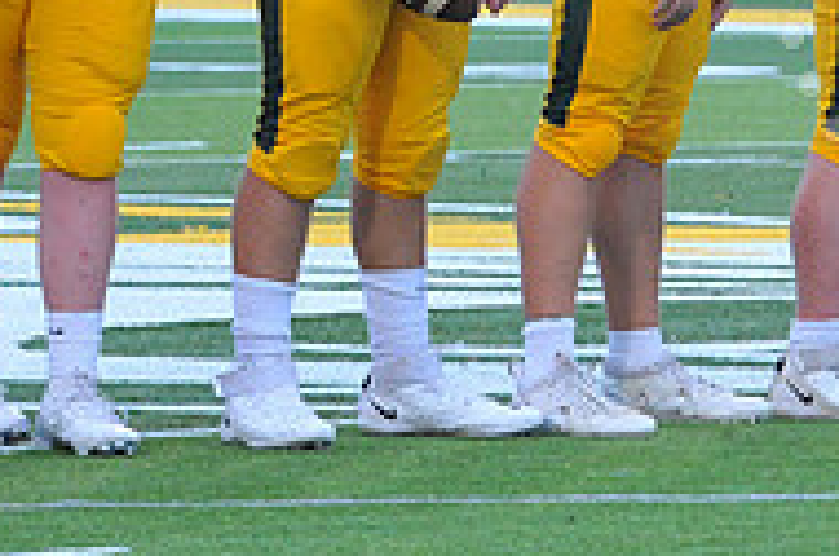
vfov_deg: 1.8
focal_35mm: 765
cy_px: -93
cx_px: 1183
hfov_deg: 2.7
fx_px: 17799
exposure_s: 1/160
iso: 5000
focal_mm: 250
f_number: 13
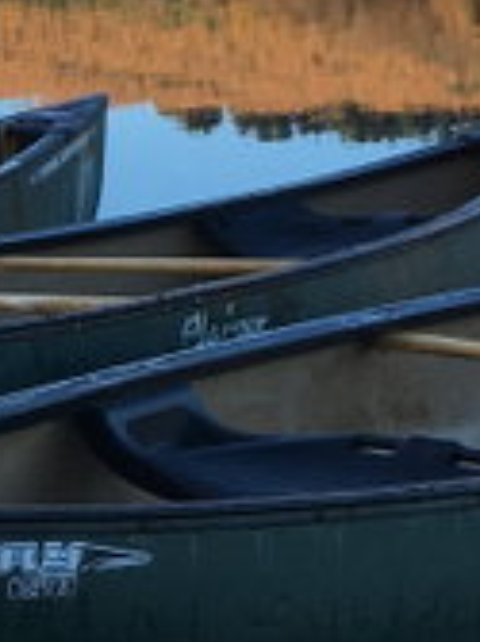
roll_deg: +3.1
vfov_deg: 13.0
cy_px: 509
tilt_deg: -14.1
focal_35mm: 151
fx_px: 2795
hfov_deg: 9.3
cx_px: -438
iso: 25
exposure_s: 1/432
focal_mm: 4.15
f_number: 2.2
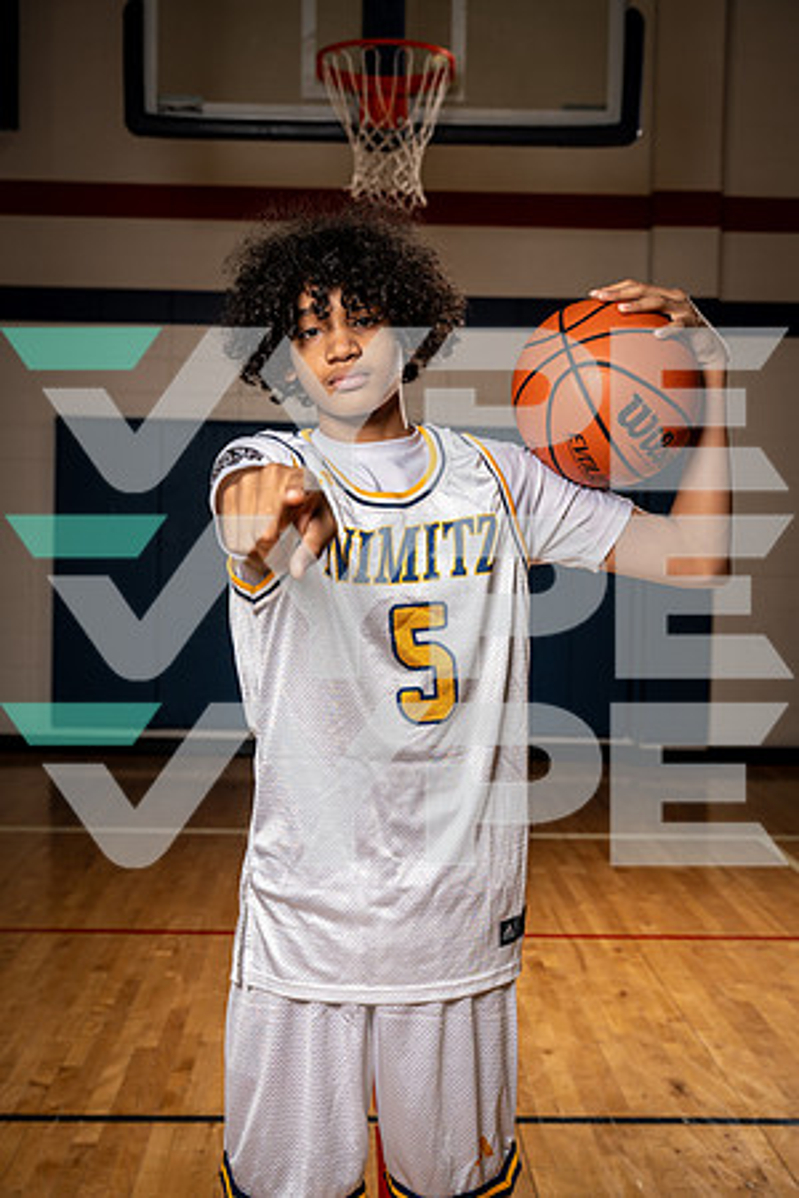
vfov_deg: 39.6
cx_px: 400
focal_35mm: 50
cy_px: 599
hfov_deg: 27.0
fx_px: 1664
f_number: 5.6
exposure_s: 1/250
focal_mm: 50
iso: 125
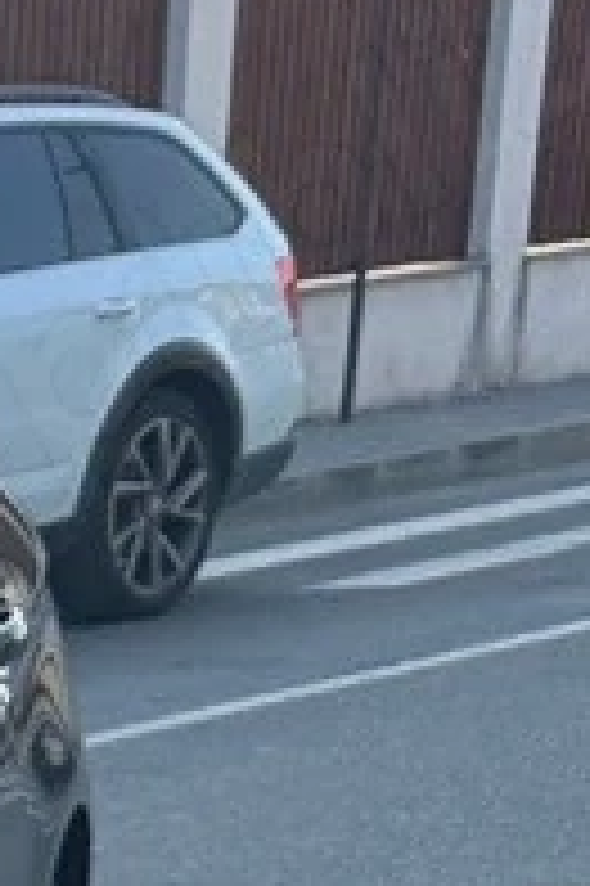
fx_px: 4162
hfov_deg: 6.8
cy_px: 2613
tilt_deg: -26.5
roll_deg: +5.8
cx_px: -1554
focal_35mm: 169
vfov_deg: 9.6
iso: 100
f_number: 1.78
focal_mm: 6.76
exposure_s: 1/2525
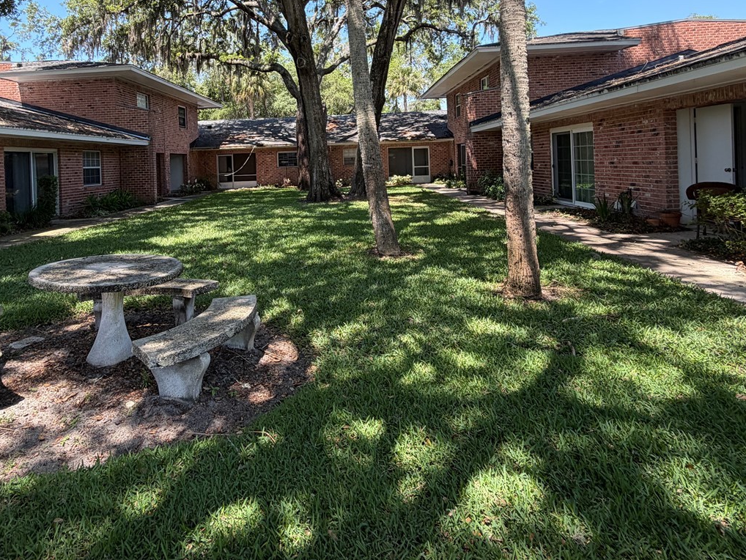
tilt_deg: +1.6
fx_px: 474
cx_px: 314
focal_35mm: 22
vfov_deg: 58.9
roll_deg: +3.0
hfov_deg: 75.8
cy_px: 163
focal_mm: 2.22
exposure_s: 1/243
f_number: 2.2
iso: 40
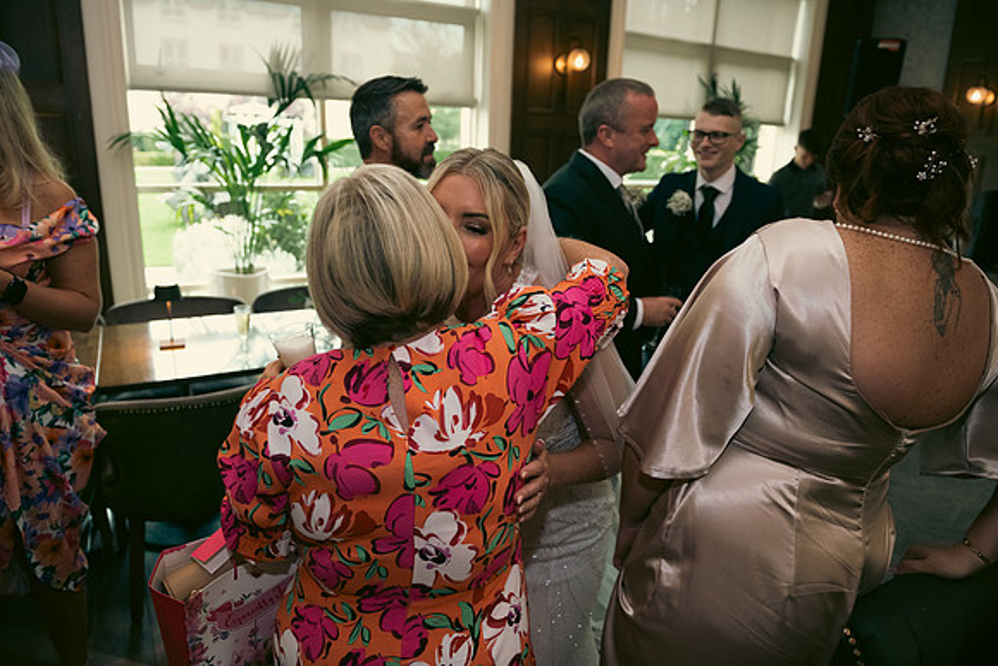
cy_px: 333
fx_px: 665
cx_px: 499
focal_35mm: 24
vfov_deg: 53.2
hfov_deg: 73.7
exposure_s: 1/125
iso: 800
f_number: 3.5
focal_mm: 24
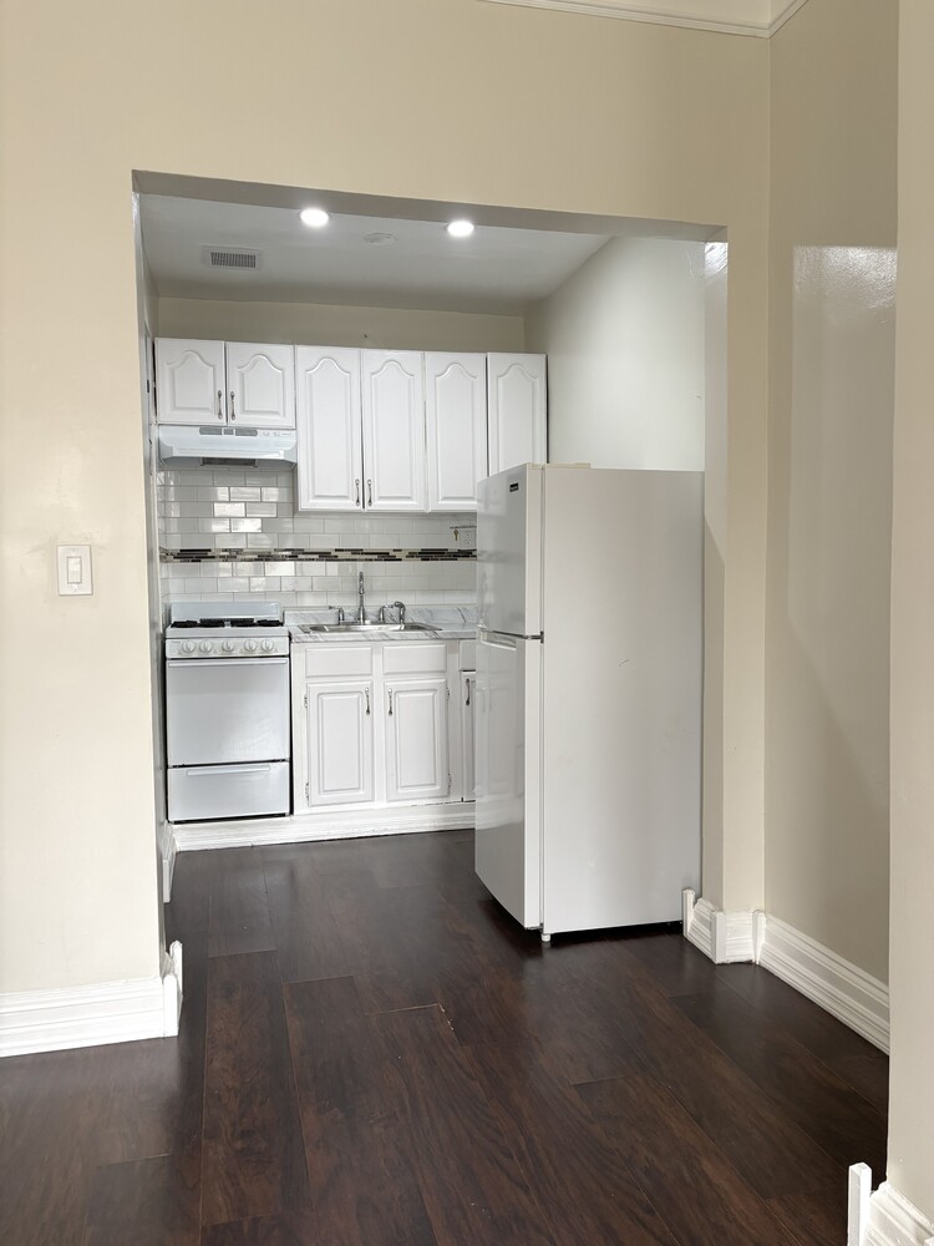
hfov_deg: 53.1
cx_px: 467
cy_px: 623
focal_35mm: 26
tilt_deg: -3.6
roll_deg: +0.2
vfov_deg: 67.3
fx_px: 935
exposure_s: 1/121
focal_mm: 5.96
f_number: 1.6
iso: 125
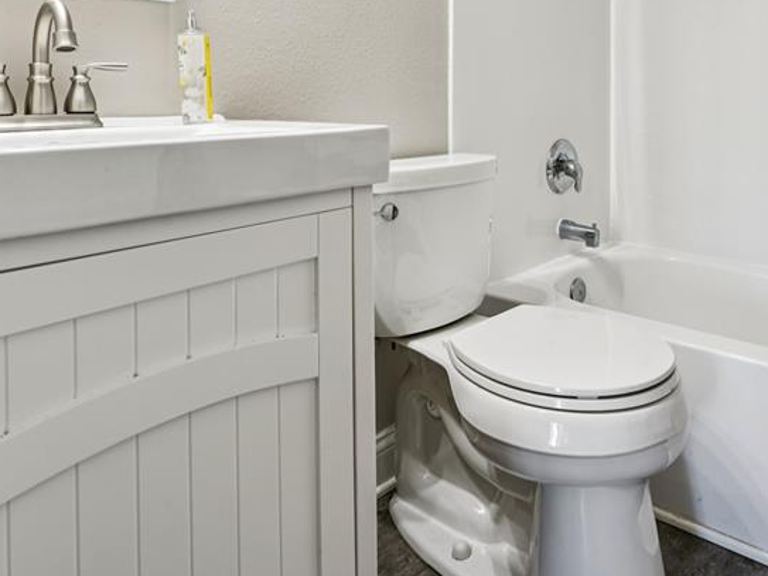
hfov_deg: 60.2
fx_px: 647
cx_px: 501
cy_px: 100
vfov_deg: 45.1
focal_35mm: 29
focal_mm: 16.1
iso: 200
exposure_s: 1/3.33
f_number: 13
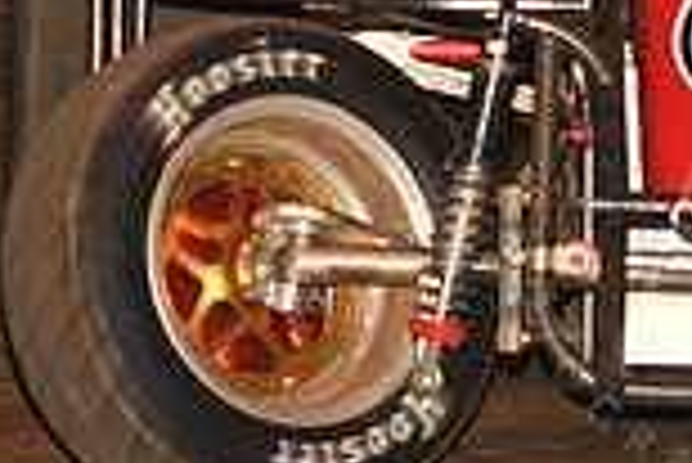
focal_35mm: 470
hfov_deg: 4.4
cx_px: 777
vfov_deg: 2.9
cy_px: -191
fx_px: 9043
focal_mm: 125
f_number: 6.3
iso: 1000
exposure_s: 1/320
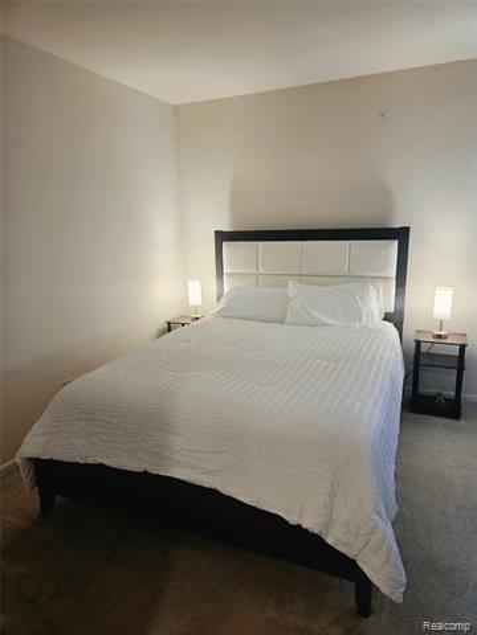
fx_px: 423
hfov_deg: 58.9
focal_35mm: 23
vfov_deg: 73.9
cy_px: 318
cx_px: 238
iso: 320
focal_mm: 5.4
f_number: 1.8
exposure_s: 1/120
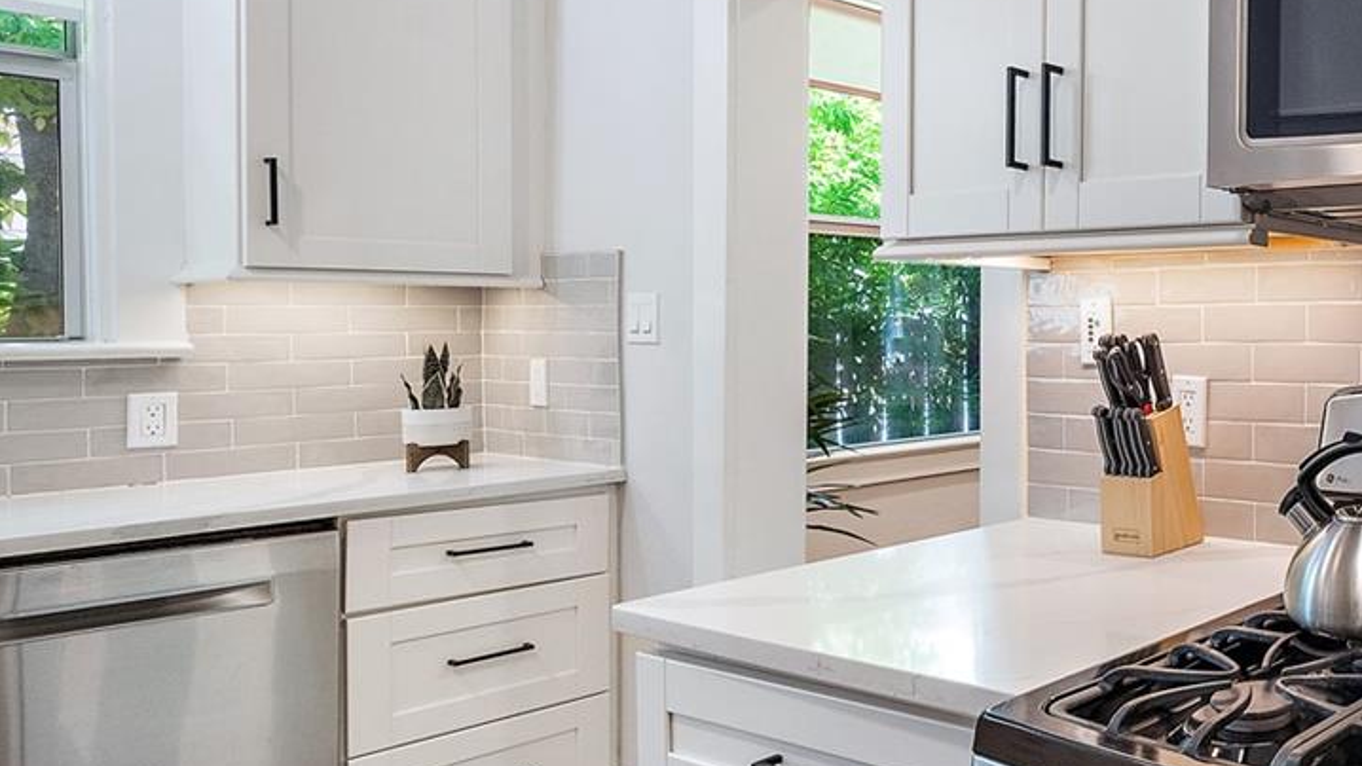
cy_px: 284
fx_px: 1011
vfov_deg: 41.2
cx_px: 1485
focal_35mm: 28
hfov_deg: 48.8
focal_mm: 12
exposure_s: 1/30
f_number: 8
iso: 5000
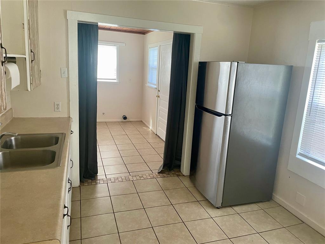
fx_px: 244
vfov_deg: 53.1
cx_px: 162
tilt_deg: -10.5
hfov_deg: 67.3
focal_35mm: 26
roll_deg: -3.6
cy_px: 122
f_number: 1.6
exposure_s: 1/64
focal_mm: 4.2
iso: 125
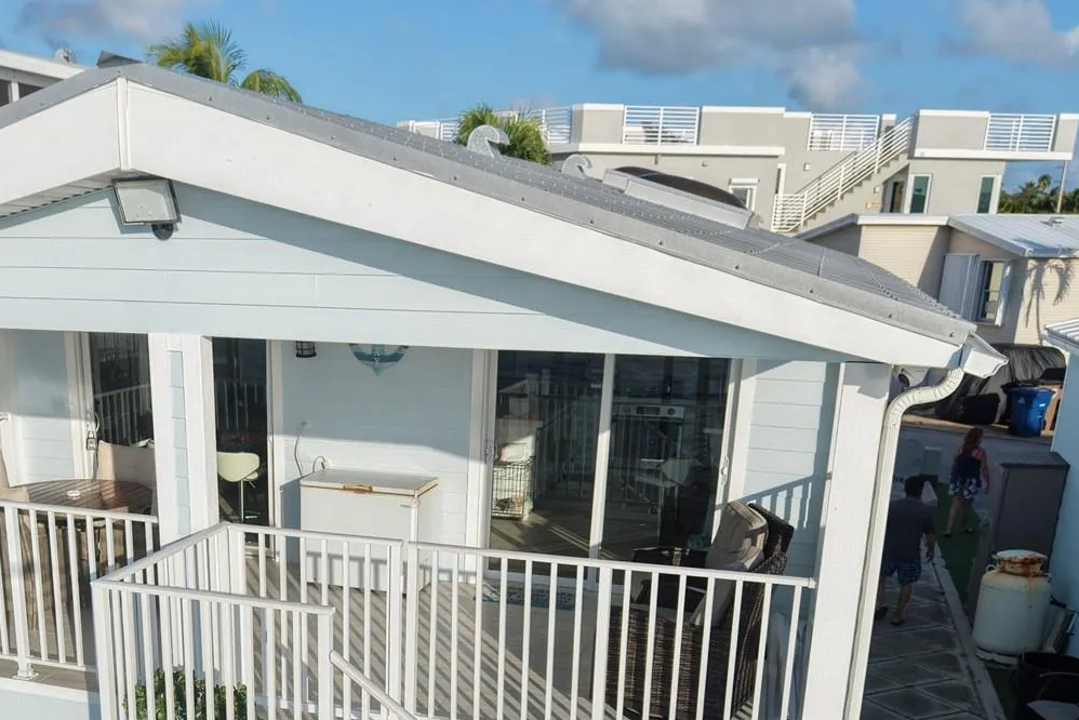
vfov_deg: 32.0
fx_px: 1199
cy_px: 628
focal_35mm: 40
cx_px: 371
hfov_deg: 47.7
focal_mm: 8.67
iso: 290
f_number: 1.8
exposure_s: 1/8000
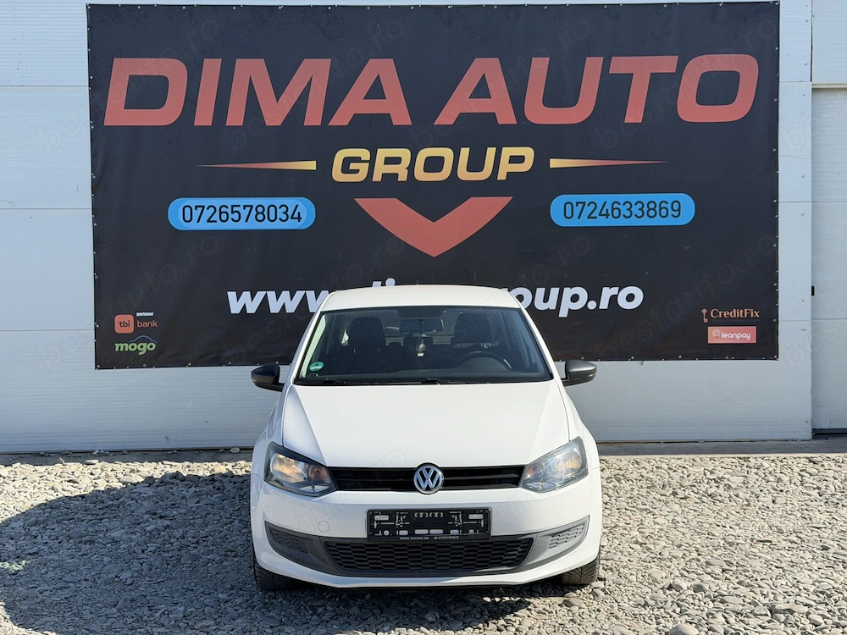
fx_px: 1174
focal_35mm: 48
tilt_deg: -1.1
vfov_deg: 30.3
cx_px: 424
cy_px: 318
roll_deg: +0.5
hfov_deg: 39.7
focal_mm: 6.76
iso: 80
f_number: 1.78
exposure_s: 1/3226
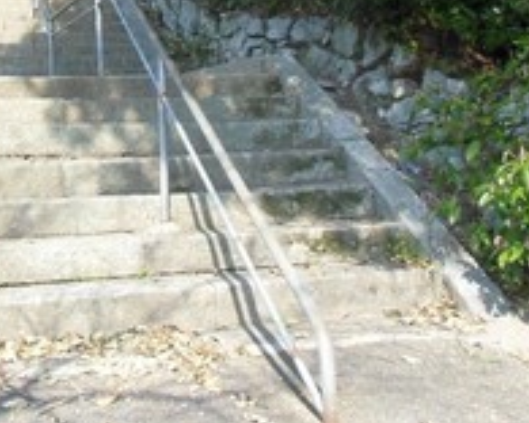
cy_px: 24
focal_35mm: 48
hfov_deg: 37.6
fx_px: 752
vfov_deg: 29.8
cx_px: 117
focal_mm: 4.24
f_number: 3
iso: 64
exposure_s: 1/160
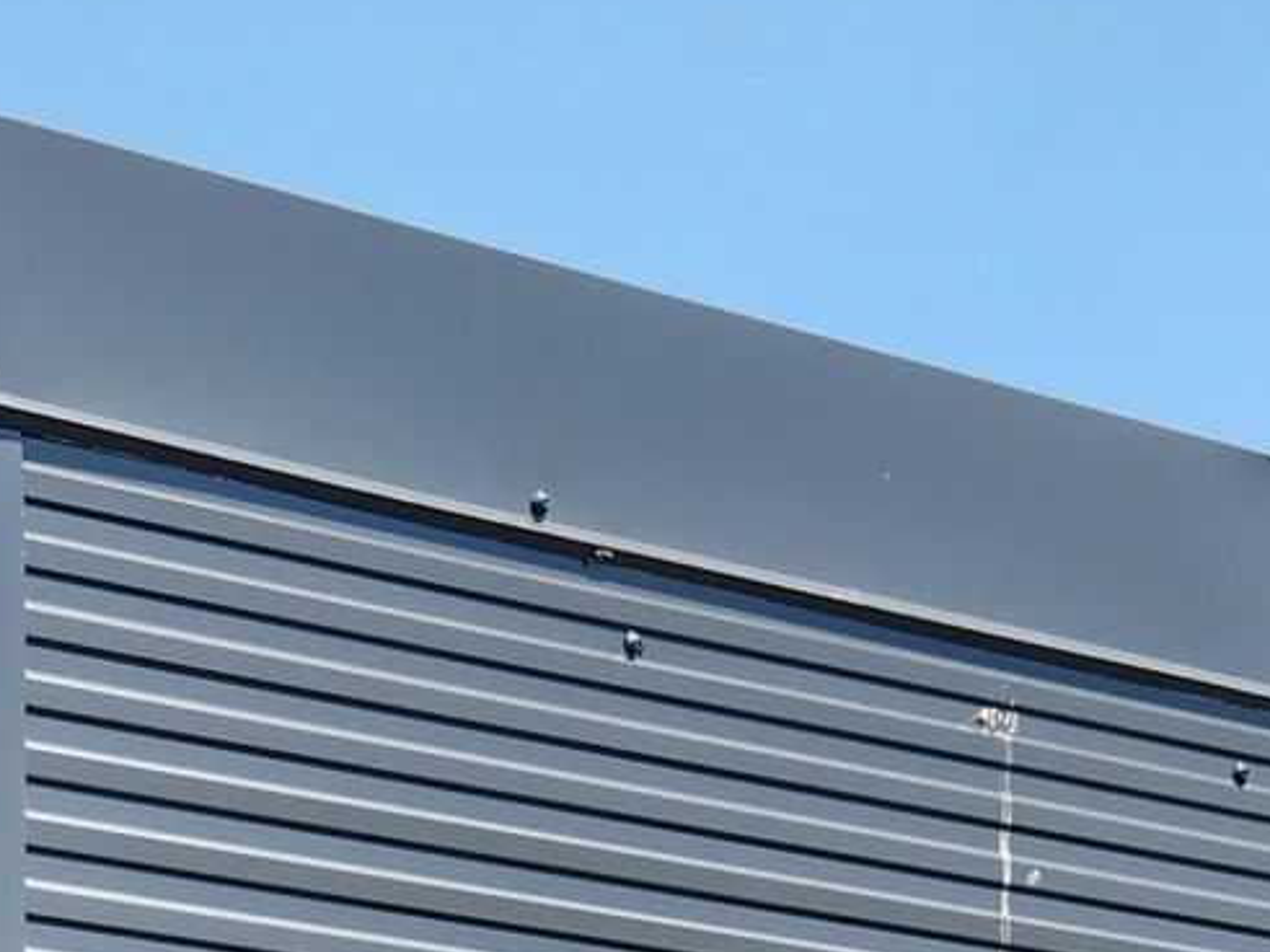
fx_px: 4402
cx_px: 910
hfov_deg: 16.4
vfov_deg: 10.9
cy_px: 2075
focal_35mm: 120
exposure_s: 1/887
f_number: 1.8
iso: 20
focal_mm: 5.4
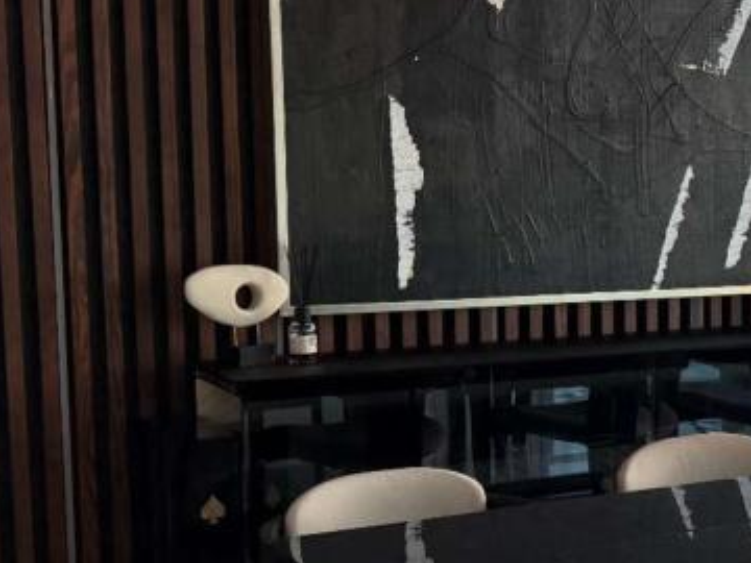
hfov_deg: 21.9
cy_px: 336
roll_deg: -1.2
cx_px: 989
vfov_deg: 18.4
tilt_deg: -7.5
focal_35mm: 80
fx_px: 1736
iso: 160
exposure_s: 1/222
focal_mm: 6.76
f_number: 1.78
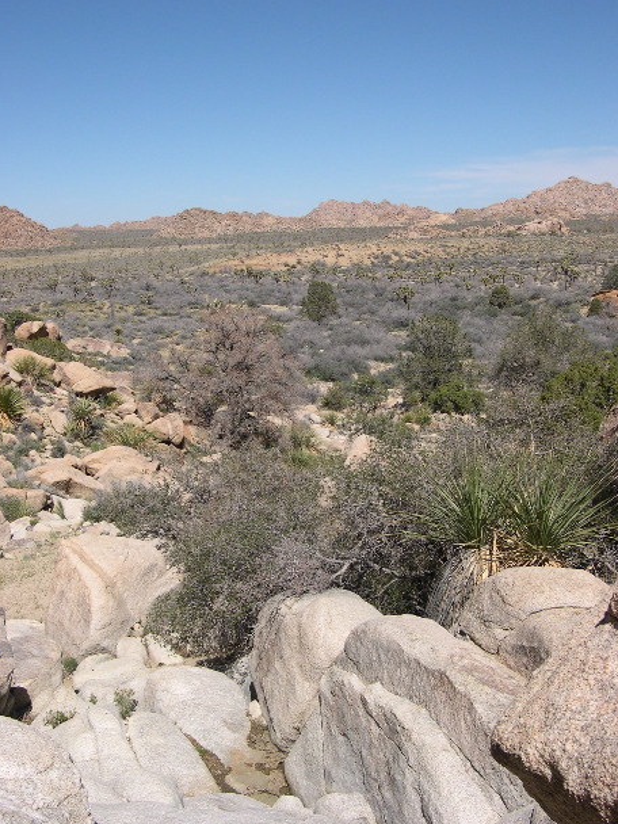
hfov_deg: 36.0
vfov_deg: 46.8
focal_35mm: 40
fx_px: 952
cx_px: 314
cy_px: 412
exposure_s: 1/366
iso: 100
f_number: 7.6
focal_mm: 8
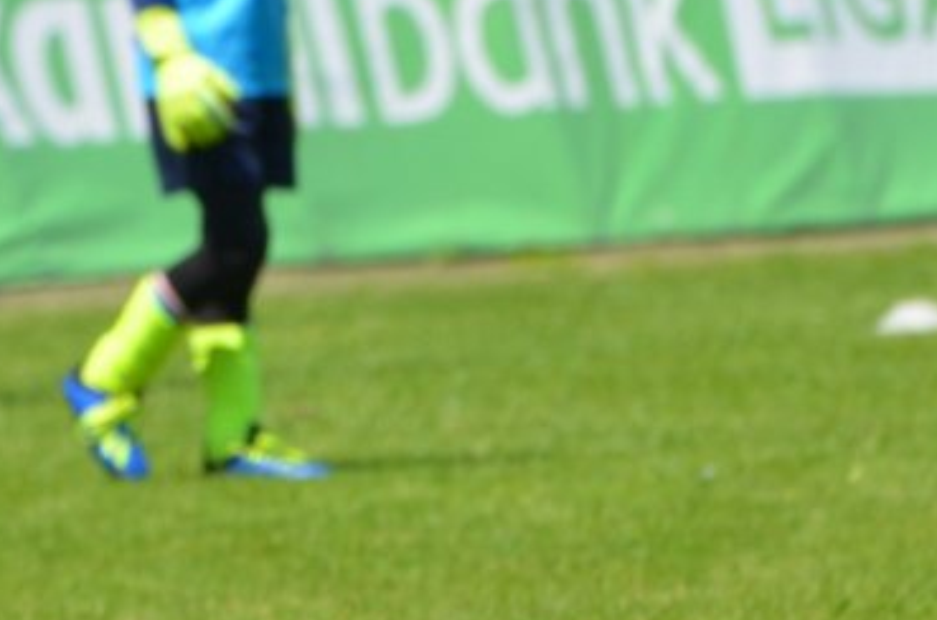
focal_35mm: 1122
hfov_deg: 1.8
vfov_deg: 1.2
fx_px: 29128
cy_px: 603
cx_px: -404
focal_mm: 230
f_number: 6.3
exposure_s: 1/640
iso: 200
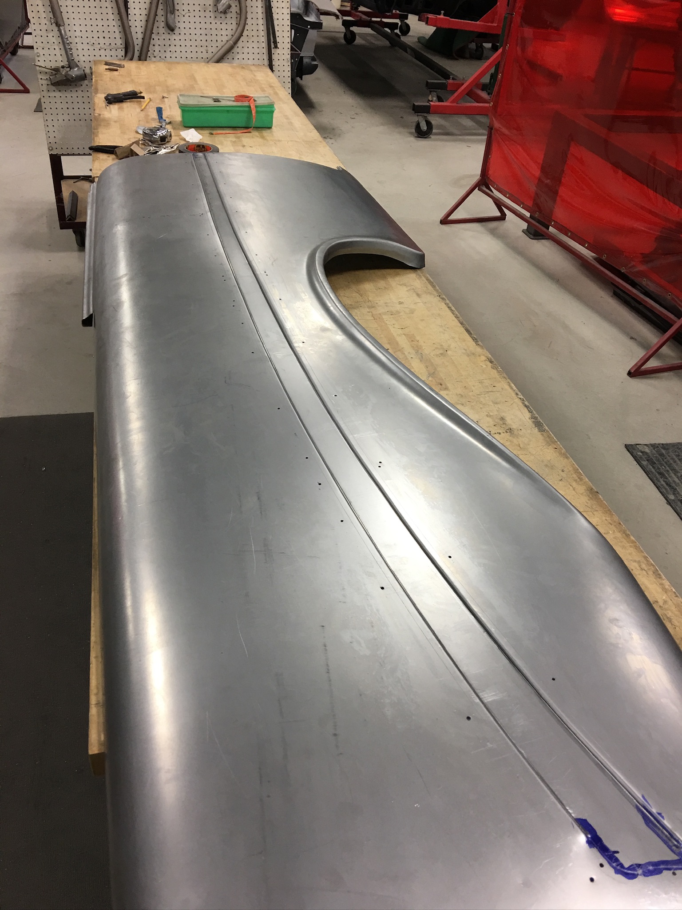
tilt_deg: -35.6
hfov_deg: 48.2
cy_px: 455
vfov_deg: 61.7
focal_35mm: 29
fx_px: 762
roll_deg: -6.1
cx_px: 341
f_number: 2.2
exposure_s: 1/30
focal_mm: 4.15
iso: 25
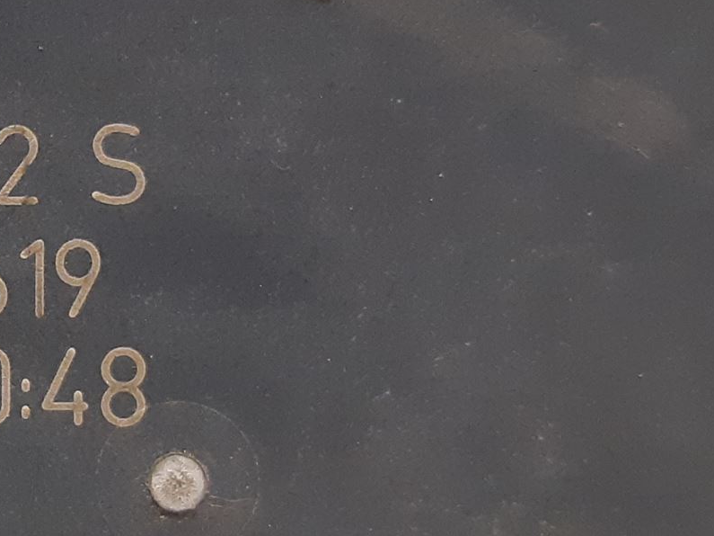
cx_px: -143
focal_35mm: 67
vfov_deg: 21.9
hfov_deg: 25.9
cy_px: 292
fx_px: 1382
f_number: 1.7
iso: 250
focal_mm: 3.93
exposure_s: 1/33
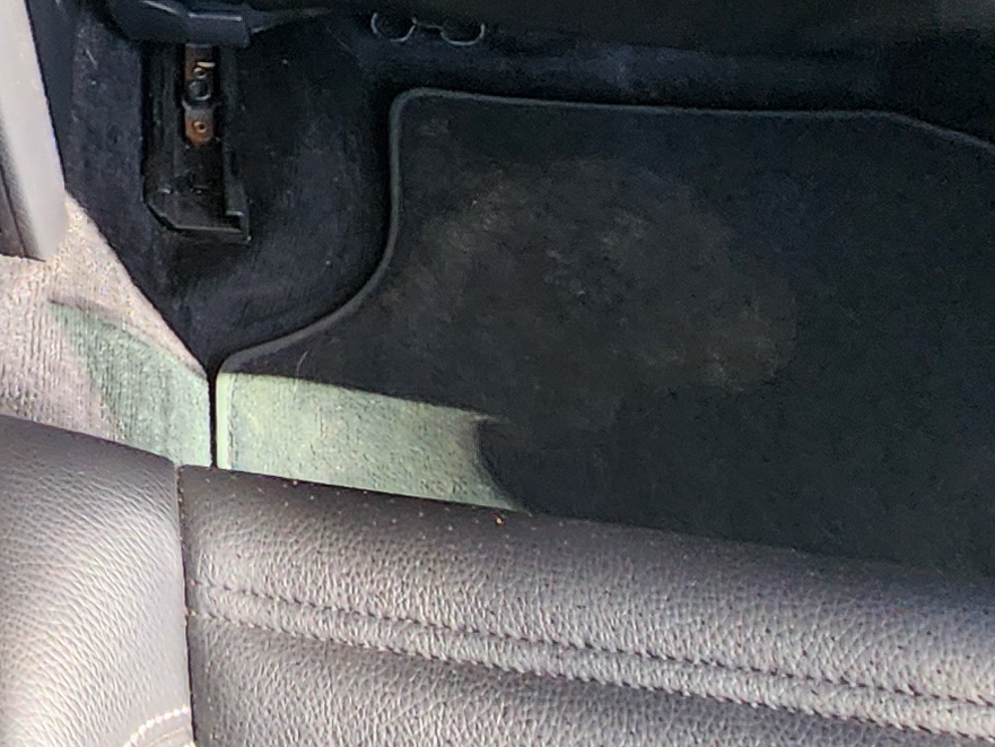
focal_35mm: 59
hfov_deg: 25.4
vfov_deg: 18.8
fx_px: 1696
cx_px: -465
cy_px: -616
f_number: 2.2
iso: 80
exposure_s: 1/60
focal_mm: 2.2
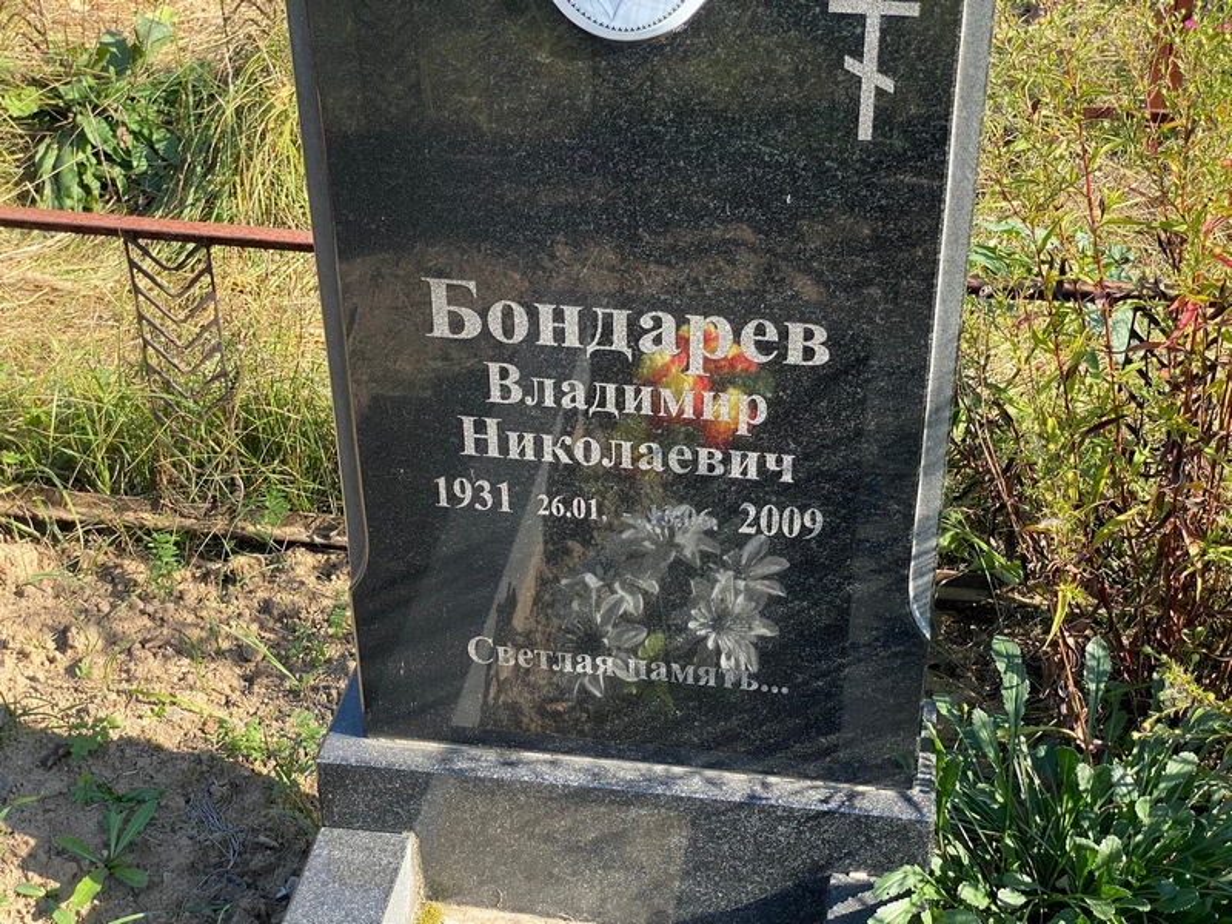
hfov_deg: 36.8
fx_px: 1851
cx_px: 616
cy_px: 462
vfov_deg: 28.0
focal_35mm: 52
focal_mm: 6
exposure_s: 1/480
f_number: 2
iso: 20
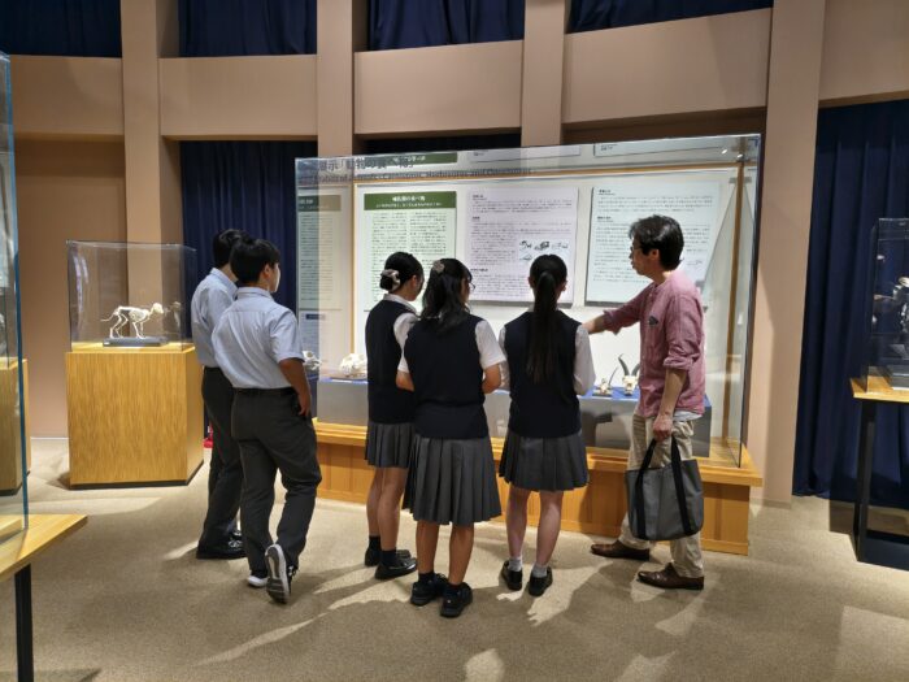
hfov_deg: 71.6
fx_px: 630
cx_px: 454
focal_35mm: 24
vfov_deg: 56.8
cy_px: 341
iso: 1245
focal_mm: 5.56
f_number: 1.8
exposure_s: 1/60
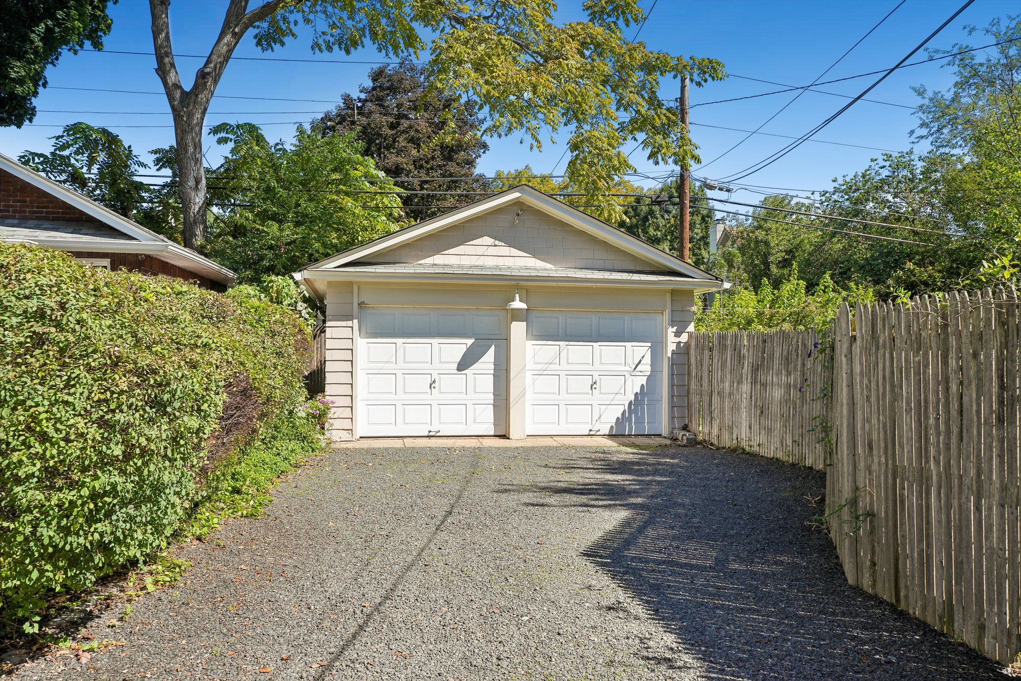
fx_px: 794
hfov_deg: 65.5
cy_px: 340
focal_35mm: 28
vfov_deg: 46.4
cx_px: 510
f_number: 8
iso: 400
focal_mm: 28
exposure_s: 1/1000
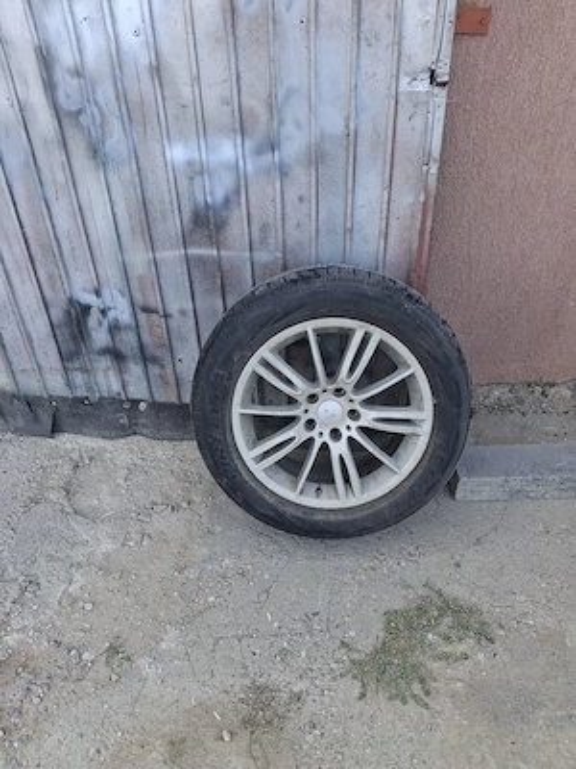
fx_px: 555
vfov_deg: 69.4
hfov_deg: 54.9
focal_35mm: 25
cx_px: 288
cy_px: 384
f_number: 1.8
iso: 32
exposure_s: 1/208
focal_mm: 4.69
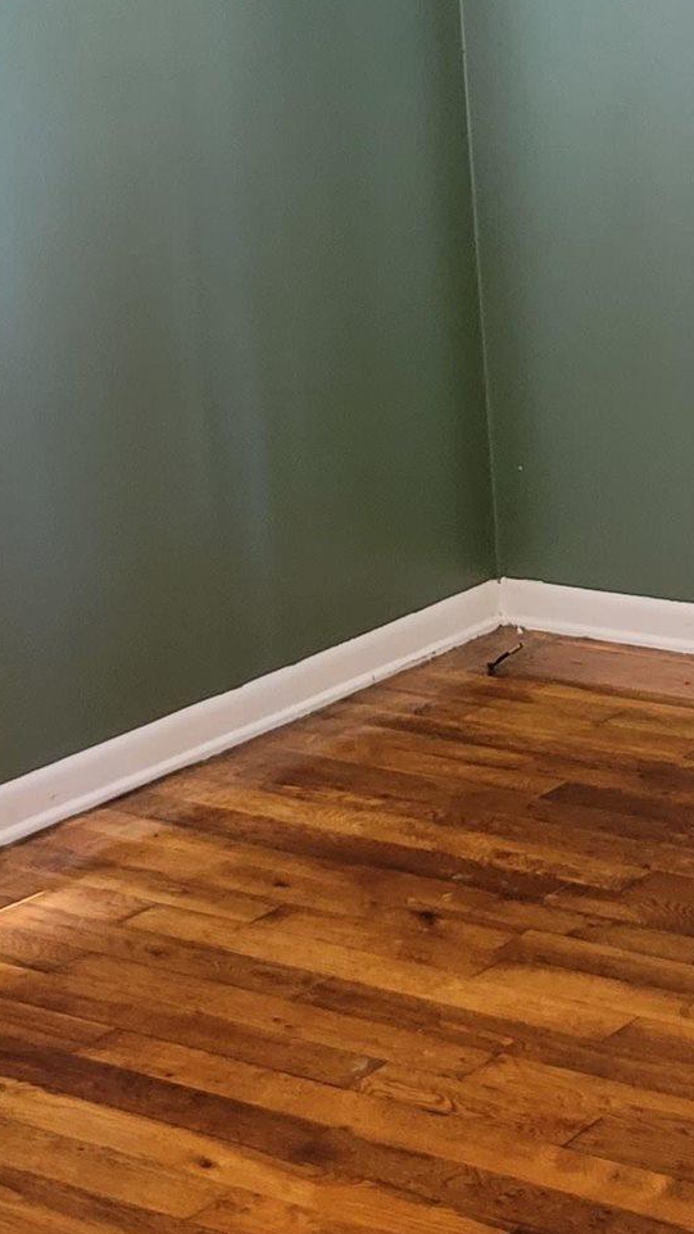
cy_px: 400
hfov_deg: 13.7
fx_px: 2847
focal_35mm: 87
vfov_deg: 24.3
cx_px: 724
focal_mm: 7
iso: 320
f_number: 1.8
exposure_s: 1/40
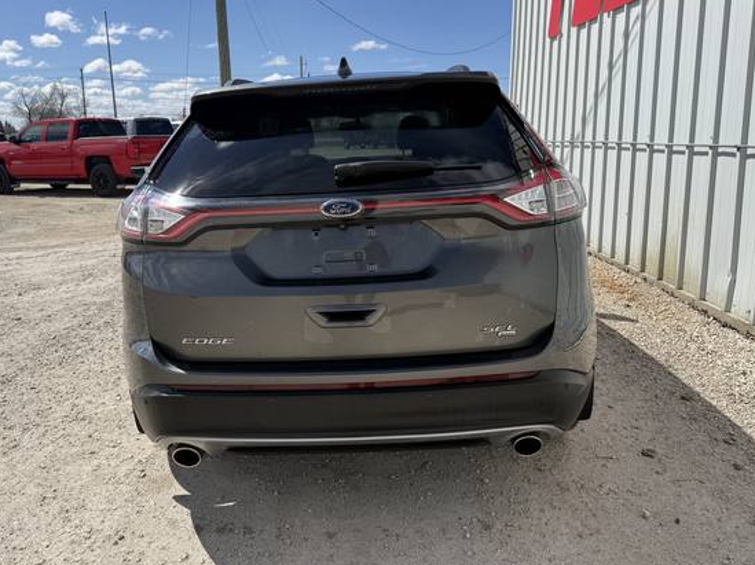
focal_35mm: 28
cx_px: 344
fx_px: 610
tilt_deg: -13.1
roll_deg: +1.1
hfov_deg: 63.4
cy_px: 253
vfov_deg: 49.6
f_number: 1.78
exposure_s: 1/6711
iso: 80
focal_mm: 6.76
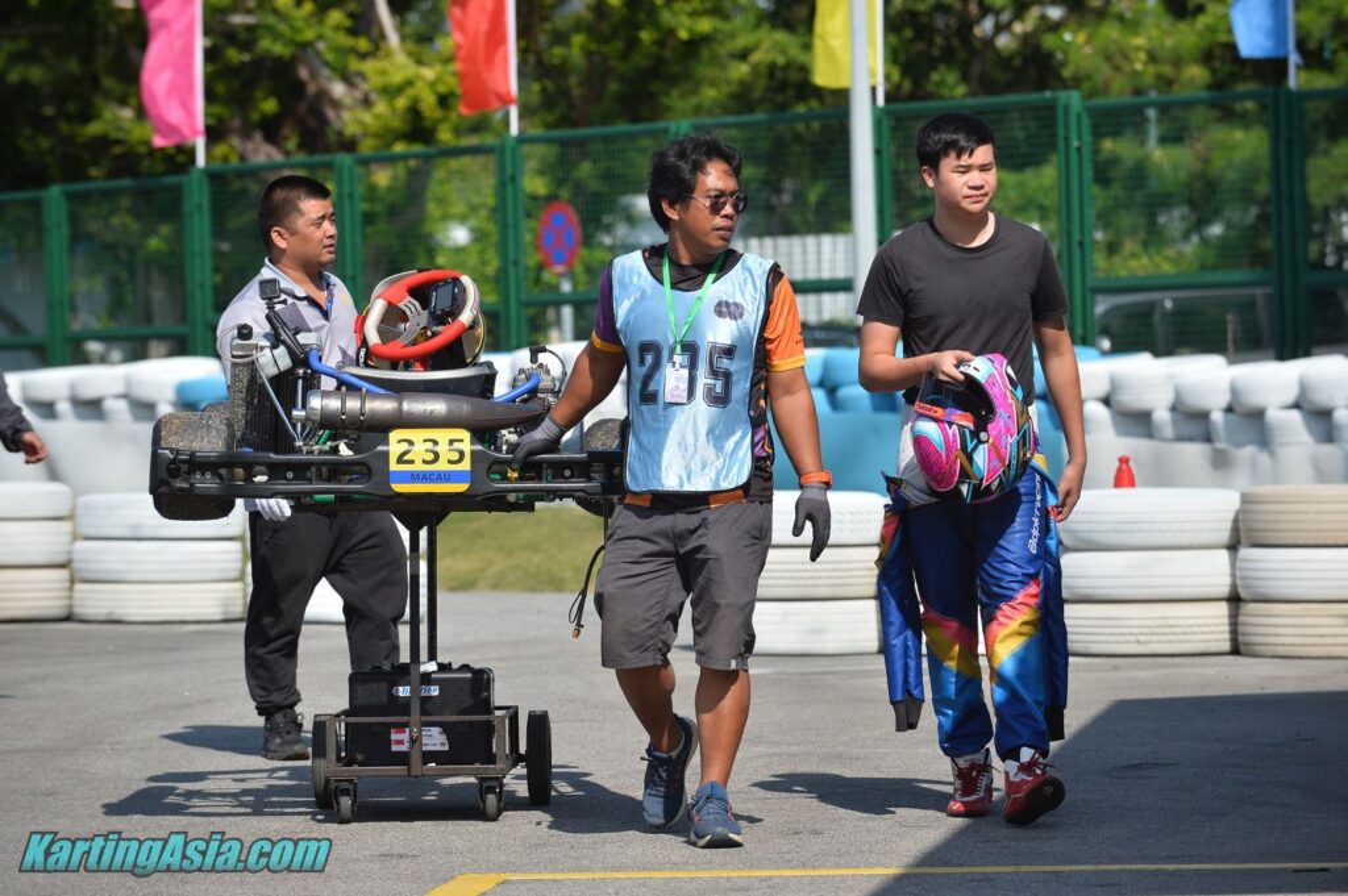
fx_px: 7483
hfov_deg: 10.3
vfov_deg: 6.9
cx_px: 674
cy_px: 448
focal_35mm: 200
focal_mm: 200
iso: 320
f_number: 4.5
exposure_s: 1/2500
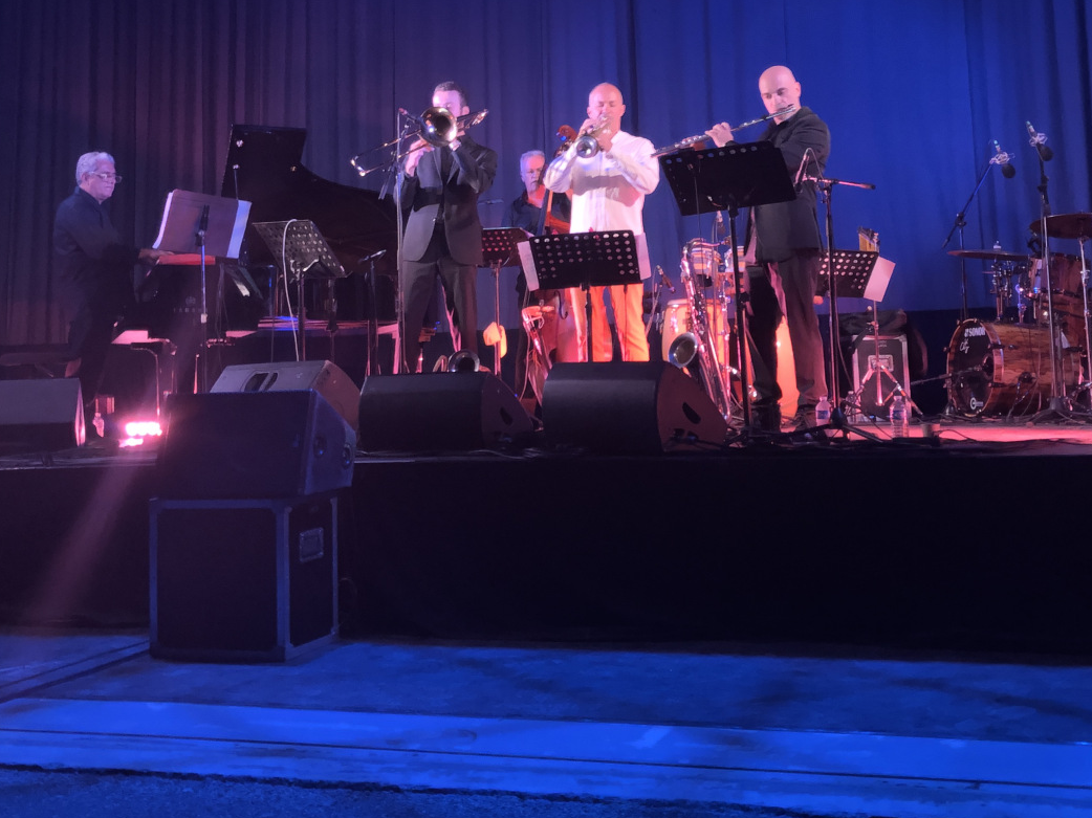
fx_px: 1356
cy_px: 245
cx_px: 647
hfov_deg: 43.7
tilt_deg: +7.0
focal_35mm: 43
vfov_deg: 33.2
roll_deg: +0.7
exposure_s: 1/30
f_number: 1.8
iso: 500
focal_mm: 3.99
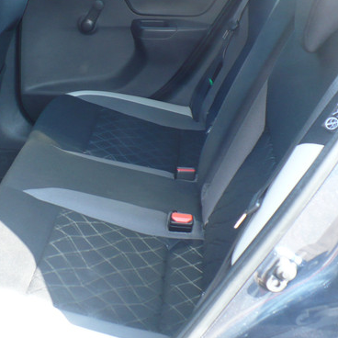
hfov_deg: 28.3
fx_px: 663
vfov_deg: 28.6
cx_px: 96
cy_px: 148
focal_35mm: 60
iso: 100
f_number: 2.8
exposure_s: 1/40
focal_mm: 6.1
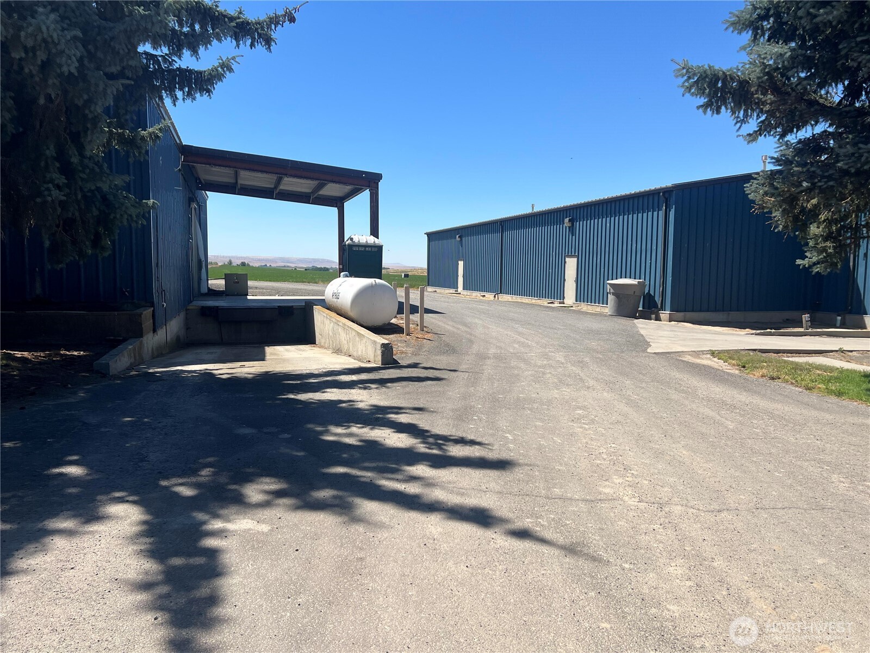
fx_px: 653
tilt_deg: -5.2
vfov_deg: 53.1
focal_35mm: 26
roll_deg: -0.4
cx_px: 435
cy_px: 326
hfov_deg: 67.3
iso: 50
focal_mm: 5.7
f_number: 1.5
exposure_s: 1/4630
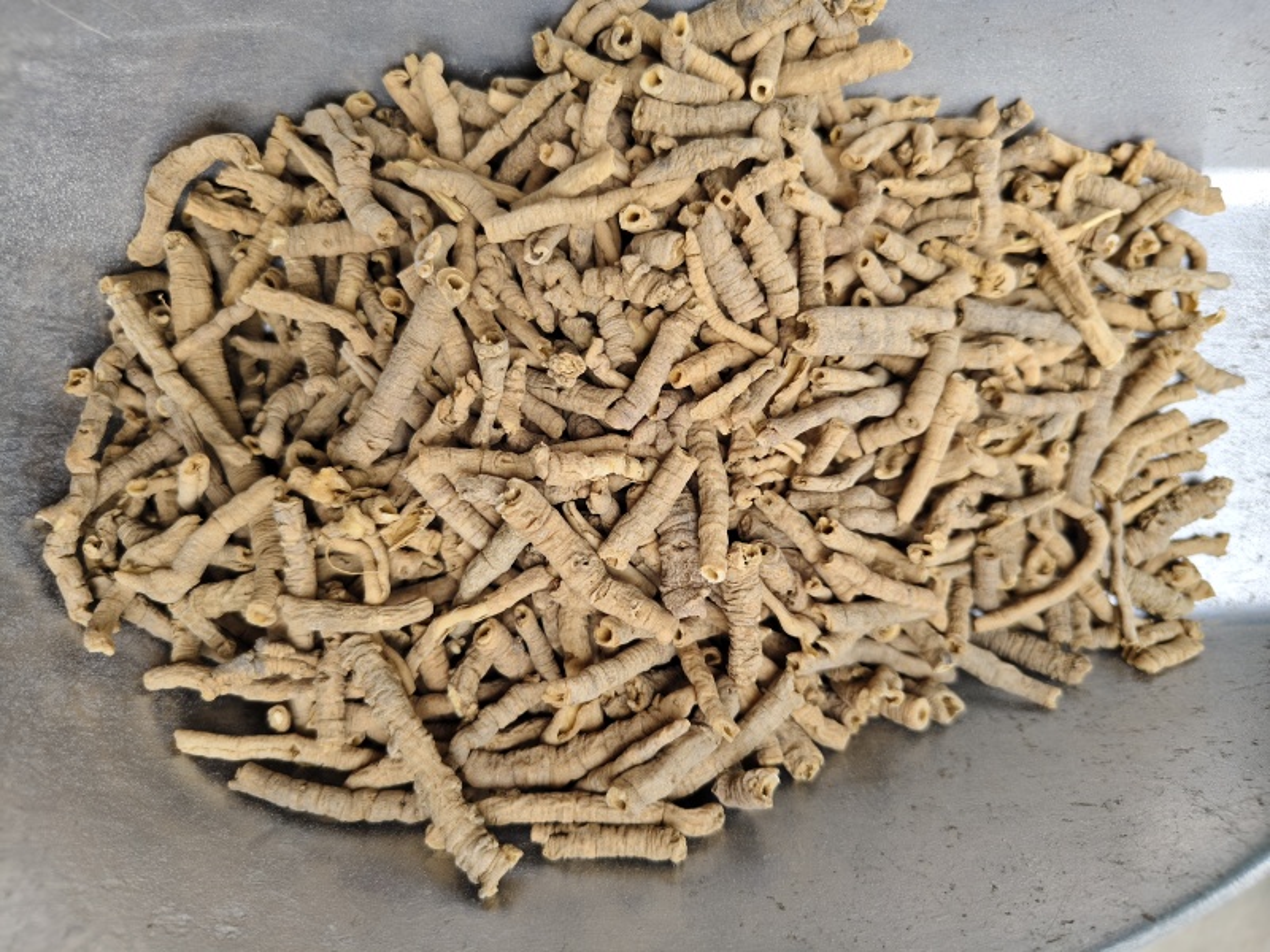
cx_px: 635
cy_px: 476
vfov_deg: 58.9
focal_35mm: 23
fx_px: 844
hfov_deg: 73.9
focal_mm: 5.56
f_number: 1.88
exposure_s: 1/100
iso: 79
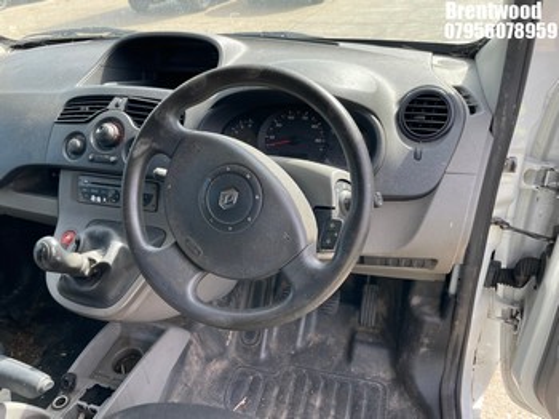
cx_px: 280
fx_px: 420
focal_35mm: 26
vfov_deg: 53.0
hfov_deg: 67.3
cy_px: 210
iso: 32
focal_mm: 4.2
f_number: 1.6
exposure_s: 1/252
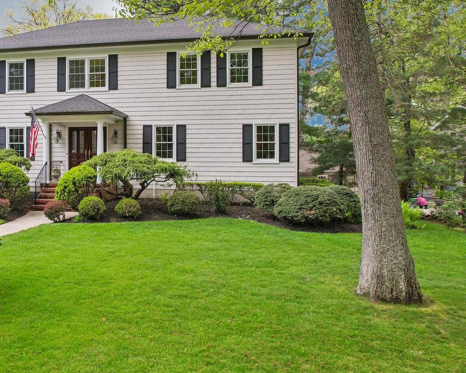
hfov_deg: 49.6
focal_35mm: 35
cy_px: 149
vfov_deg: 42.1
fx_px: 483
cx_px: 122
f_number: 2.8
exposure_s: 1/320
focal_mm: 8.4
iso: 100
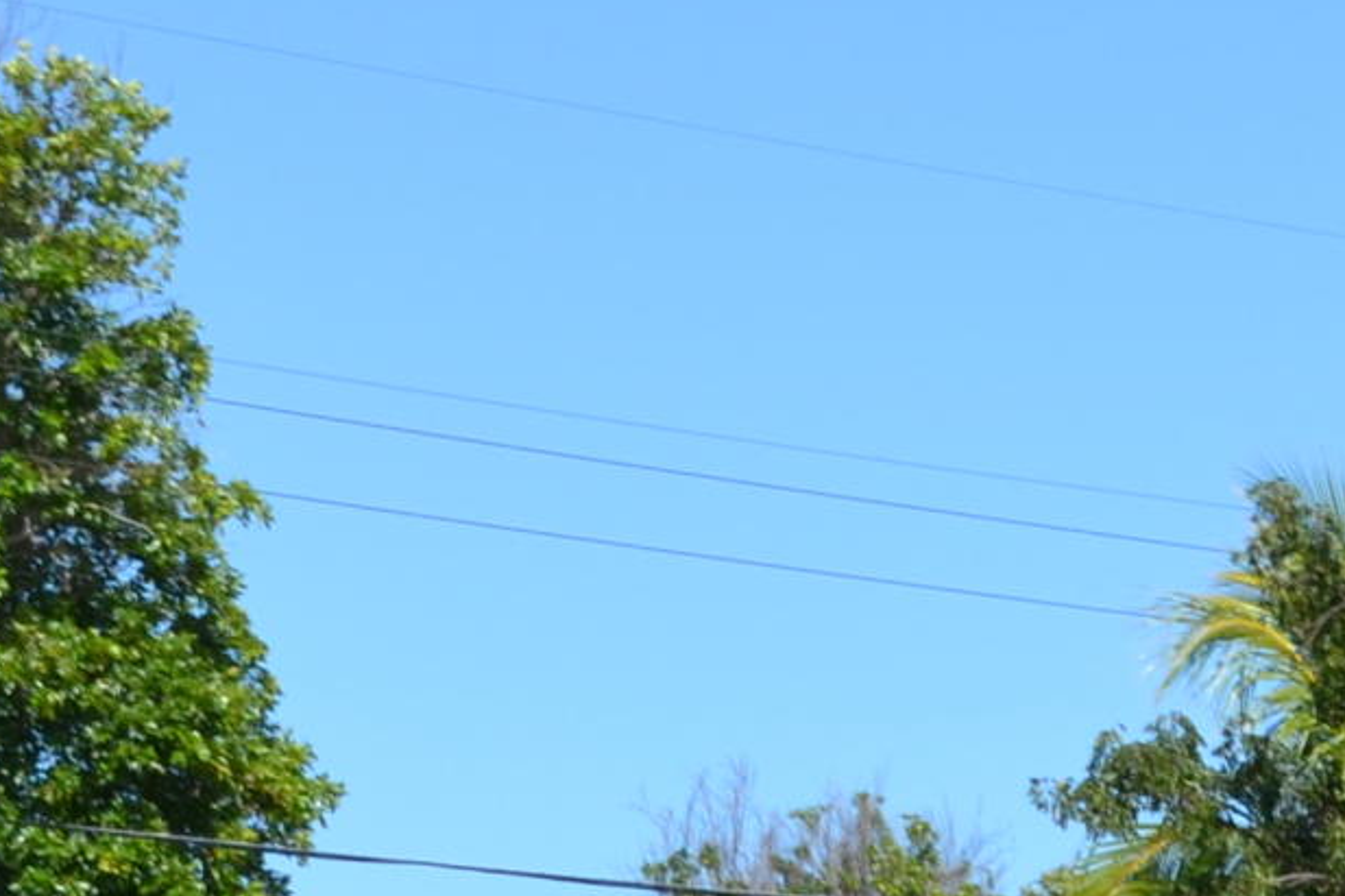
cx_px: 589
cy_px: 1561
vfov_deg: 7.6
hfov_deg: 11.7
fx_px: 6536
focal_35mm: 175
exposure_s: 1/250
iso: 100
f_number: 8
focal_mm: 24
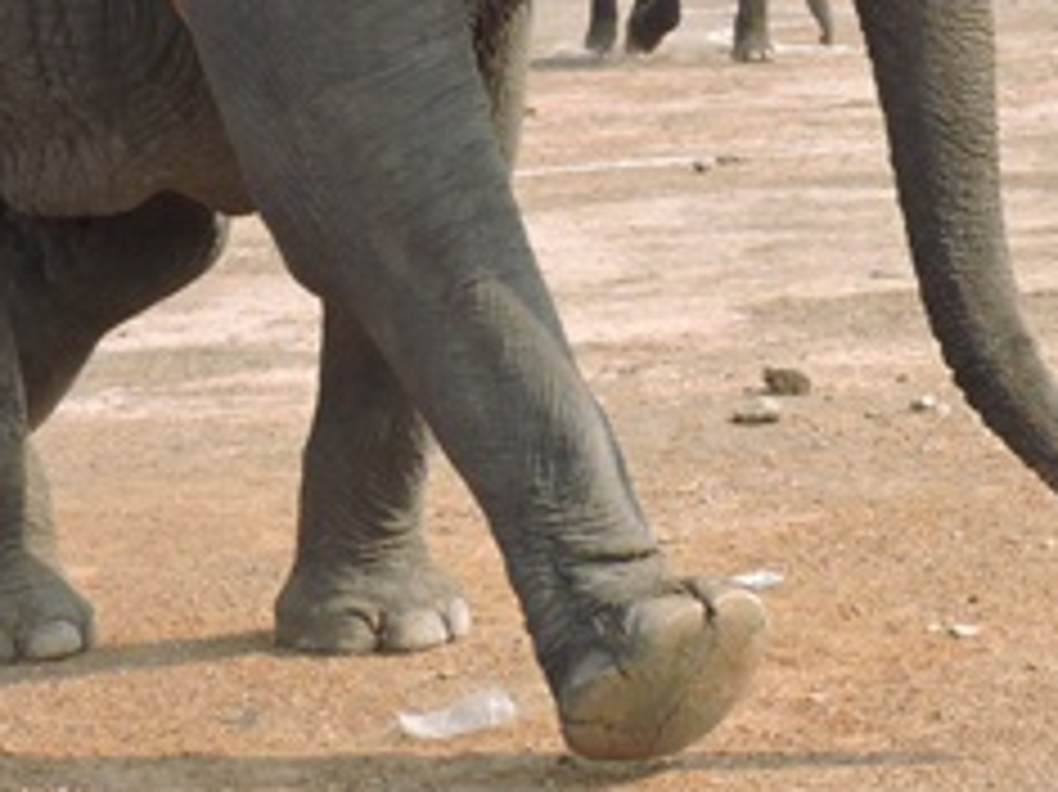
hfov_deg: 12.9
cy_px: -32
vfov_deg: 9.6
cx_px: 833
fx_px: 4674
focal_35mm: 153
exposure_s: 1/1000
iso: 400
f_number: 5.3
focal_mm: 10.7
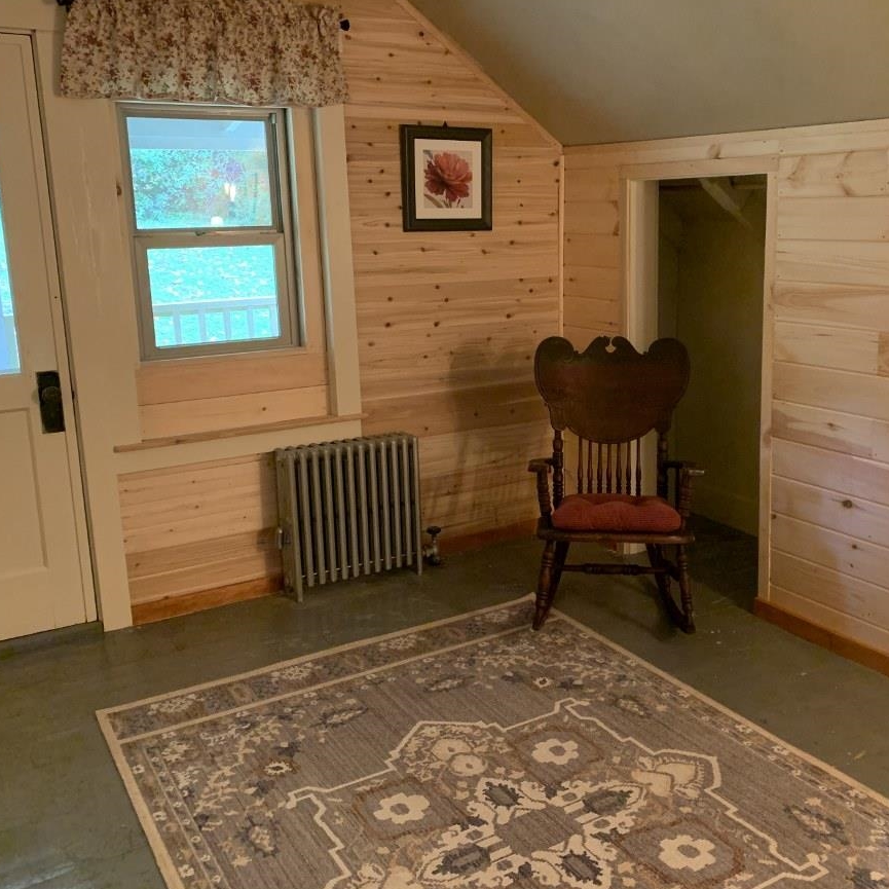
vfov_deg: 48.4
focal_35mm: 34
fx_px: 988
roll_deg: +0.9
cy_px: 419
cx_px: 548
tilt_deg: -11.7
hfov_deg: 48.1
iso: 640
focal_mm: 4.25
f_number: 1.8
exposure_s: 1/30
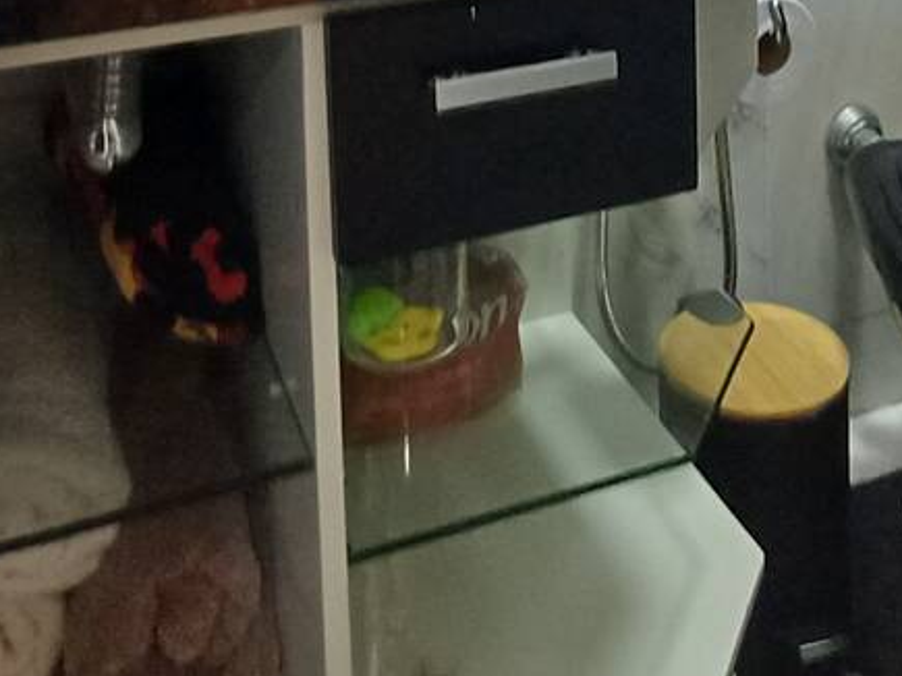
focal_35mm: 53
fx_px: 1381
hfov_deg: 36.2
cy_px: -328
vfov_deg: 22.7
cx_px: 481
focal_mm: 1.64
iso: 200
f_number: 2.2
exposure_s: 1/40
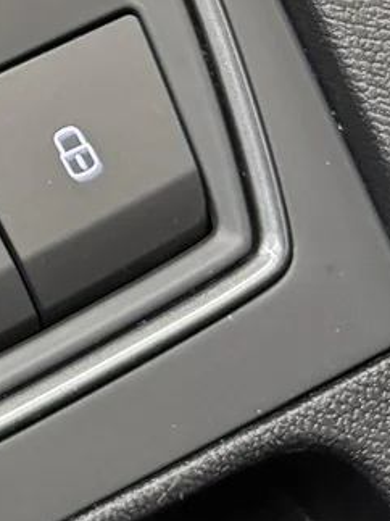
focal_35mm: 119
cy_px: -339
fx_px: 1789
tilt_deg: -62.1
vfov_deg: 14.9
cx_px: -437
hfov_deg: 11.1
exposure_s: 1/60
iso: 800
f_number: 1.78
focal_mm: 6.76
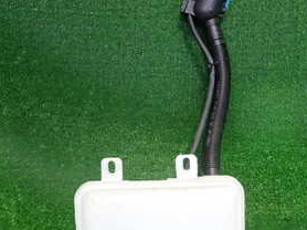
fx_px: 478
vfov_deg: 26.6
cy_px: 179
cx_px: 166
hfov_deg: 35.6
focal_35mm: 54
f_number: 2
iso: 400
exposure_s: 1/30
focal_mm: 4.5
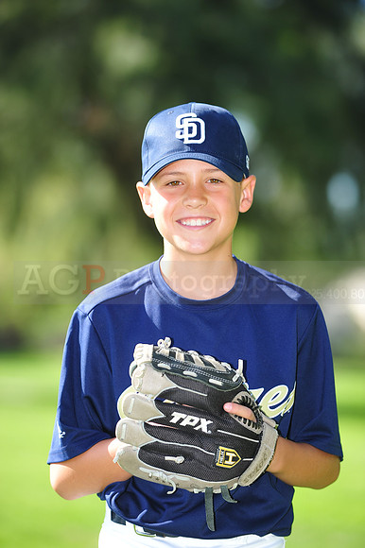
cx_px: 182
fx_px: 3045
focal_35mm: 200
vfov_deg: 10.3
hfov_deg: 6.9
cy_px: 274
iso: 200
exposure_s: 1/400
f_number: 4.5
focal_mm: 200
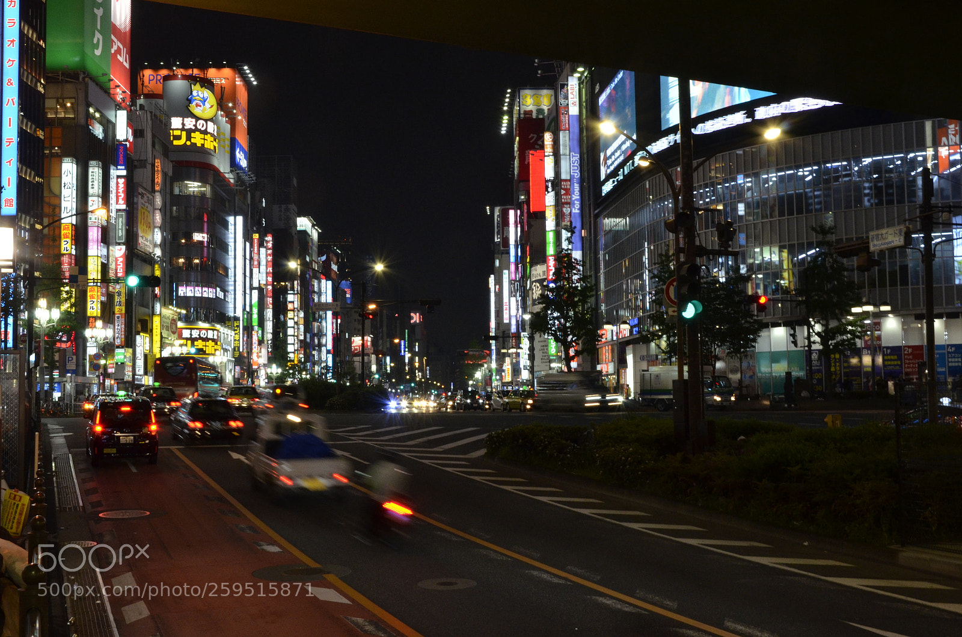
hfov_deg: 46.5
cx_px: 481
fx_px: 1120
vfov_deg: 31.7
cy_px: 318
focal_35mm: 42
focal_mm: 28
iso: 1000
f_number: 20
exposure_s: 1/8
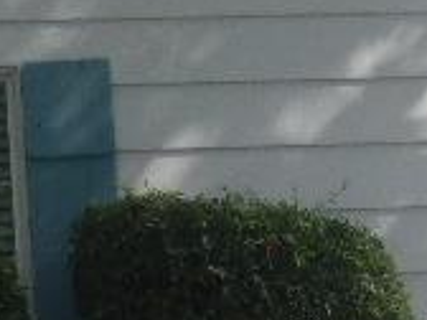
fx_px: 2356
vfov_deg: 7.5
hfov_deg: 10.3
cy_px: 594
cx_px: 427
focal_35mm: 191
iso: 100
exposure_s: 1/160
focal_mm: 4.5
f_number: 3.9
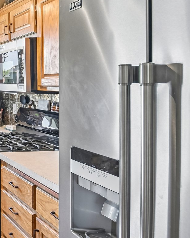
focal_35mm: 37
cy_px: 78
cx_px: -91
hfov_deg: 27.9
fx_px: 260
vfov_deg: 48.2
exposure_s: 1/20
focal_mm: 10
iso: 400
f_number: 6.3
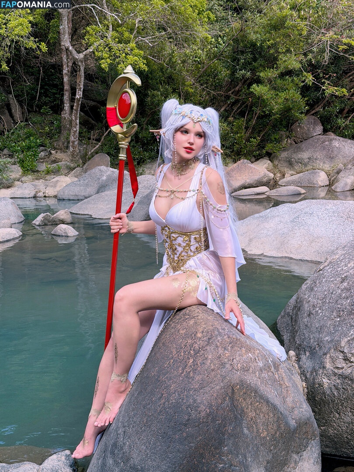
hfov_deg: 30.3
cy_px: 236
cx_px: 177
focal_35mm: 48
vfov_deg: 39.7
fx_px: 654
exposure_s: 1/2033
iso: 64
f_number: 1.78
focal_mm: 6.76
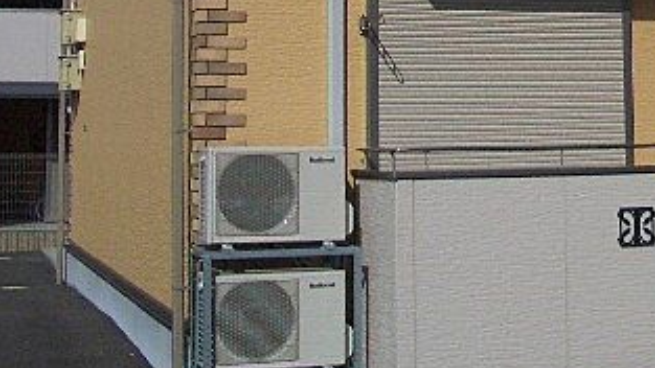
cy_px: -115
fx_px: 1355
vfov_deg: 14.8
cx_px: 550
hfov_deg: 26.5
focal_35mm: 78
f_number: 4.3
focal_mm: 5.8
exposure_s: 1/800
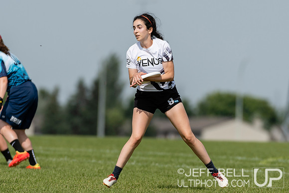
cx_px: 148
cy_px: 106
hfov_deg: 2.8
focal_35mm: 749
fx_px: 6016
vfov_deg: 1.8
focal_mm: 330
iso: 100
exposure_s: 1/1250
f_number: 4
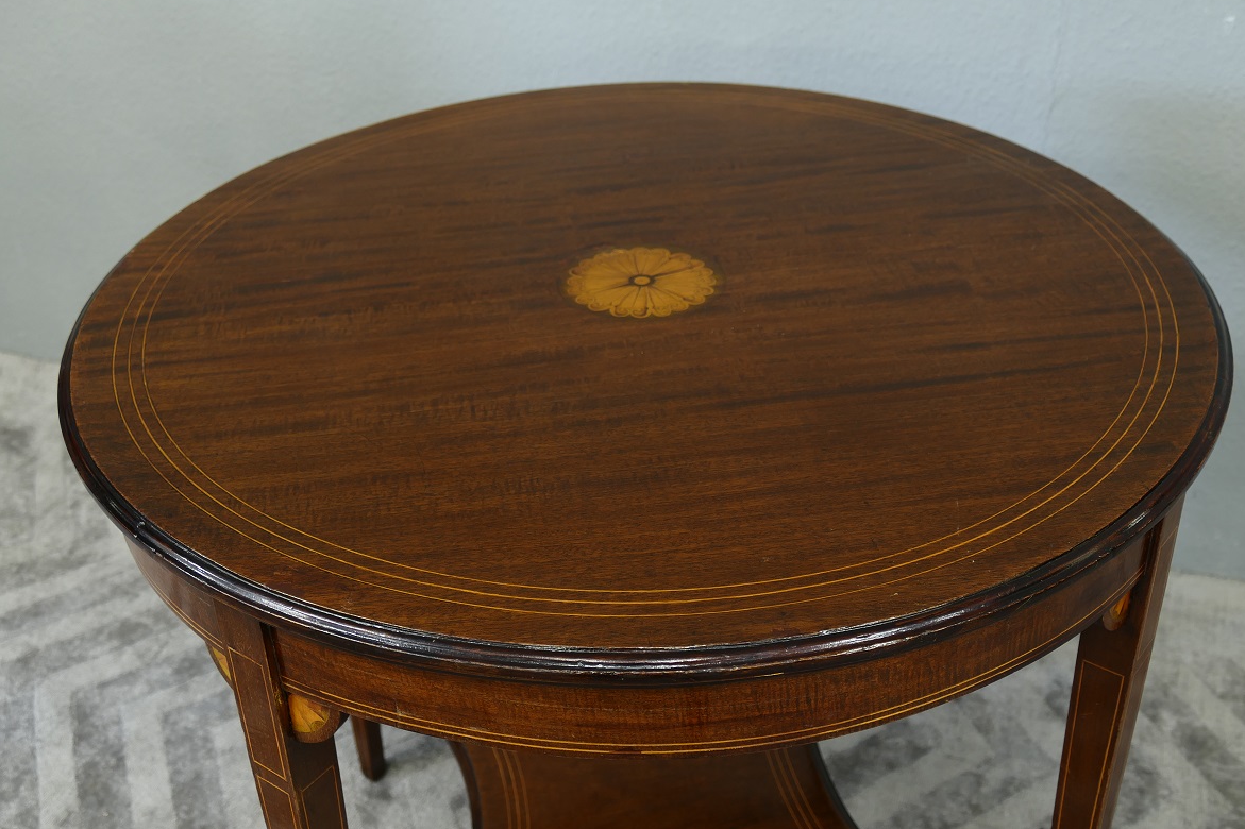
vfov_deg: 32.6
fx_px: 1417
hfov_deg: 47.4
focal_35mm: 41
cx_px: 637
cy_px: 409
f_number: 3.2
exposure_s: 1/3.2
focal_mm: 14.76
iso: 125
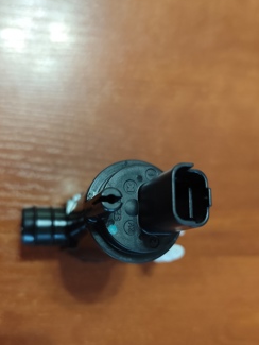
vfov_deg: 53.2
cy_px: 222
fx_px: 339
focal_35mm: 34
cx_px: 105
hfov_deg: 41.6
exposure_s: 1/33.3
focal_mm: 6.19
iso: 640
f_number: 1.65
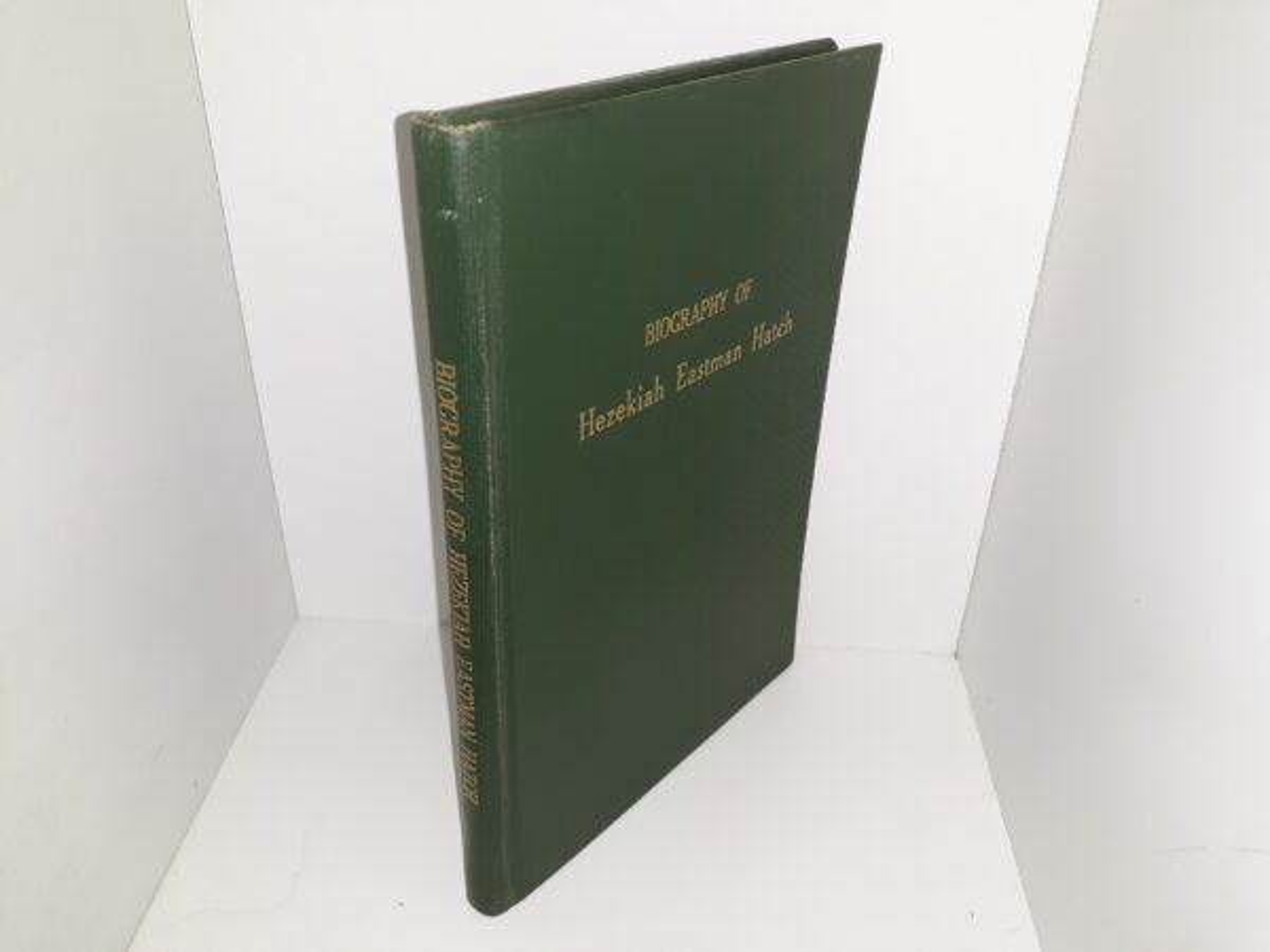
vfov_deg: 49.7
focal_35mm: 28
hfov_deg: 63.4
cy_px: 476
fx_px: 1027
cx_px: 635
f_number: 1.7
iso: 50
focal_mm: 3.7
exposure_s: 1/120
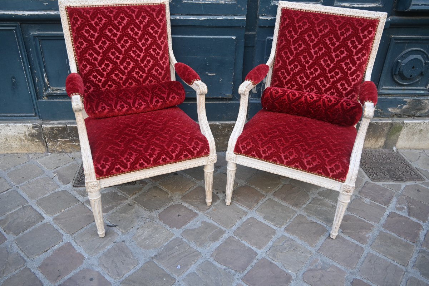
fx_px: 349
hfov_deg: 63.2
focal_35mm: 29
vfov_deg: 44.6
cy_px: 143
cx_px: 214
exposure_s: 1/250
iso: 360
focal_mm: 19.5
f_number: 4
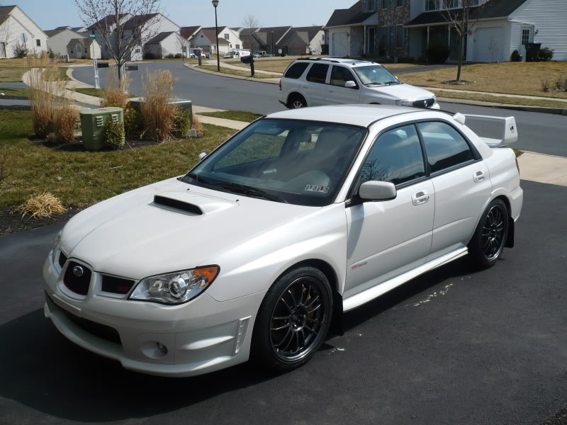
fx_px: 573
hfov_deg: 52.6
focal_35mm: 35
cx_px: 284
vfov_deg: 40.7
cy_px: 212
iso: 100
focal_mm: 5.8
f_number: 8
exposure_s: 1/320
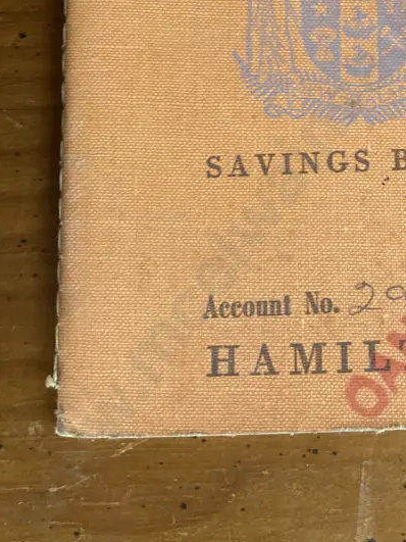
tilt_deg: -80.5
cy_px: 112
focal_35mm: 54
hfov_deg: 26.4
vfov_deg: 34.5
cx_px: 338
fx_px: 845
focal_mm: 3.99
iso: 250
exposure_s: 1/33
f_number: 1.8
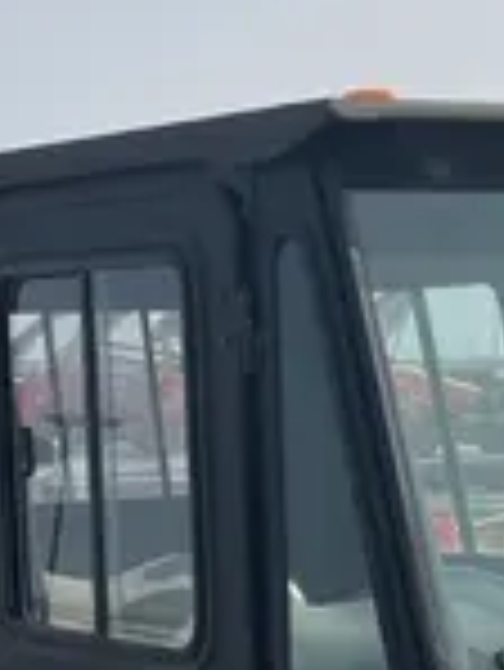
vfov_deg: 14.5
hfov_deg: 11.6
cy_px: 960
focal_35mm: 128
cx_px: 356
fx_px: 2481
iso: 32
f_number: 1.6
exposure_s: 1/4132
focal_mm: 4.2
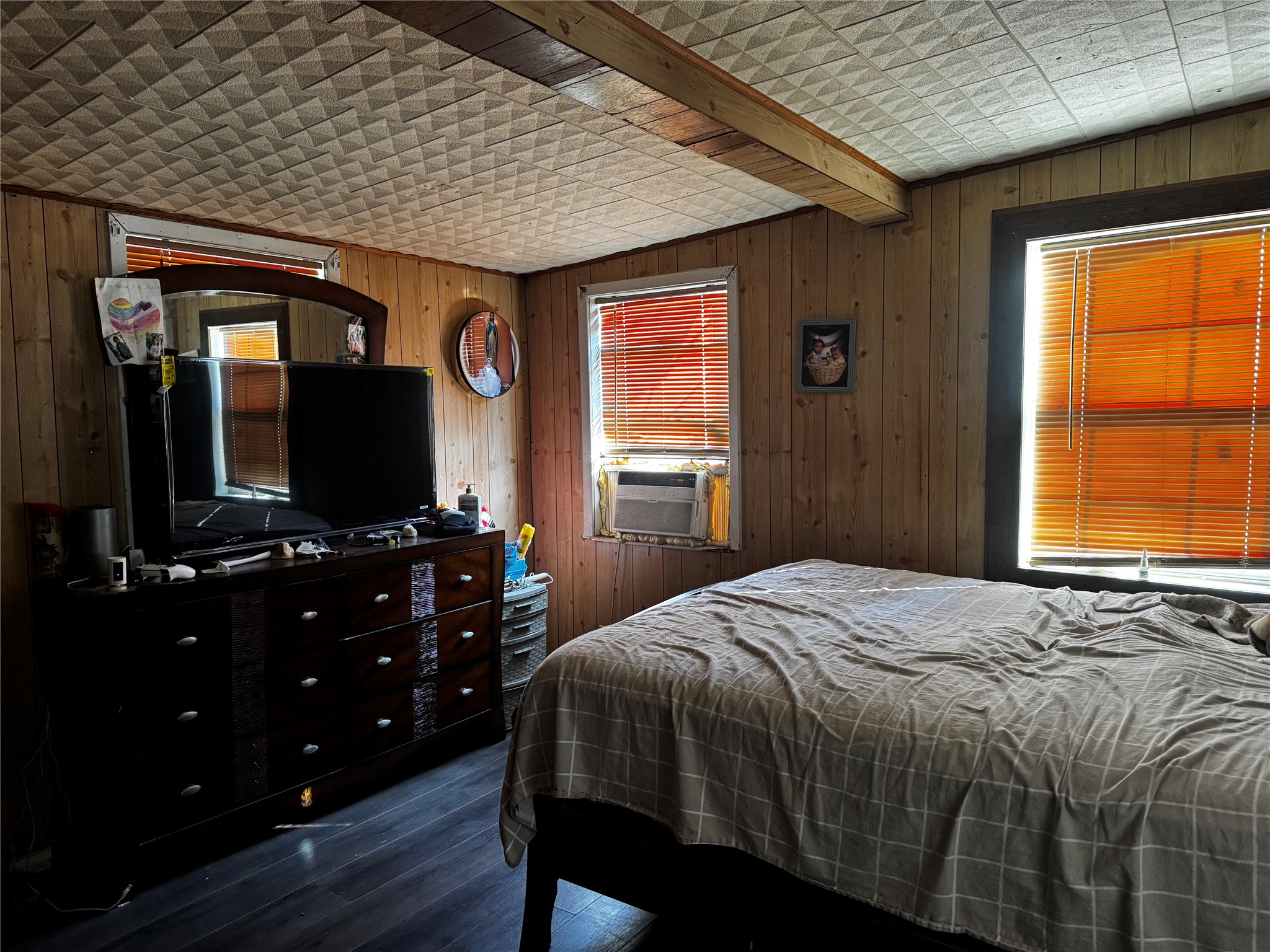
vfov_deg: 56.8
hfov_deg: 71.6
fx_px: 881
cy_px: 476
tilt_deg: -6.7
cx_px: 635
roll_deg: -0.4
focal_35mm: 24
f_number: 1.78
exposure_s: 1/60
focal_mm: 6.76
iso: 500
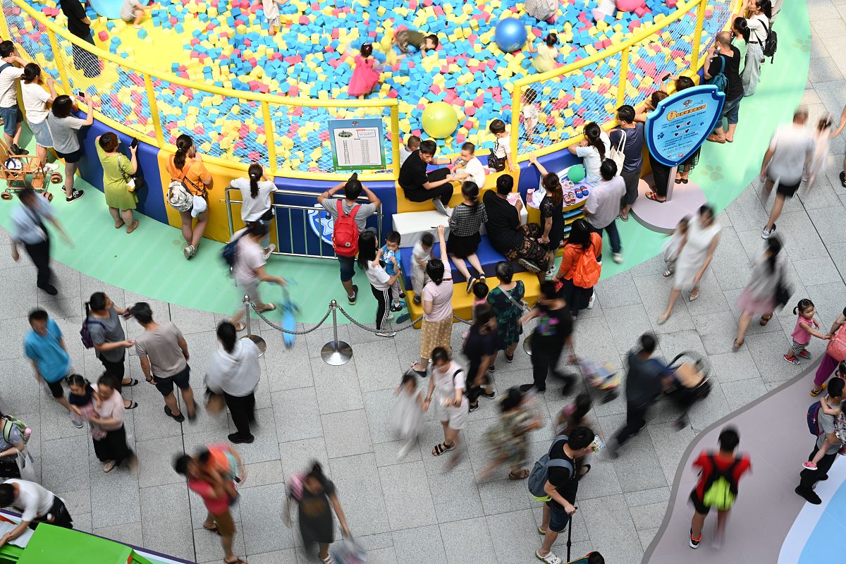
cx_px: 423
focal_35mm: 58
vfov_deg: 23.4
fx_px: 1363
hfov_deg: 34.5
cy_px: 282
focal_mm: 58
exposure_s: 1/6
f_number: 16
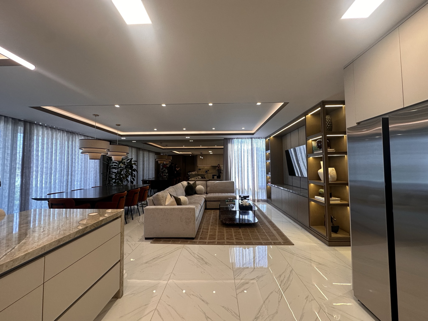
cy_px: 160
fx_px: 173
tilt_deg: +2.4
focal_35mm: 14
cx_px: 214
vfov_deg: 85.7
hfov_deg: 102.1
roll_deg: +0.3
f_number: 2.2
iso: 160
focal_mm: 2.22
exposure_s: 1/120
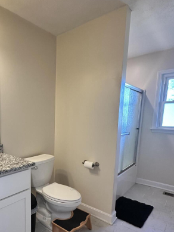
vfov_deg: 70.6
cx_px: 44
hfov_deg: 54.3
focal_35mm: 24
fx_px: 161
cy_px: 143
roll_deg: +0.0
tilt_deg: -8.2
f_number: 2.2
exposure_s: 1/120
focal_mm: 2.22
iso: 250
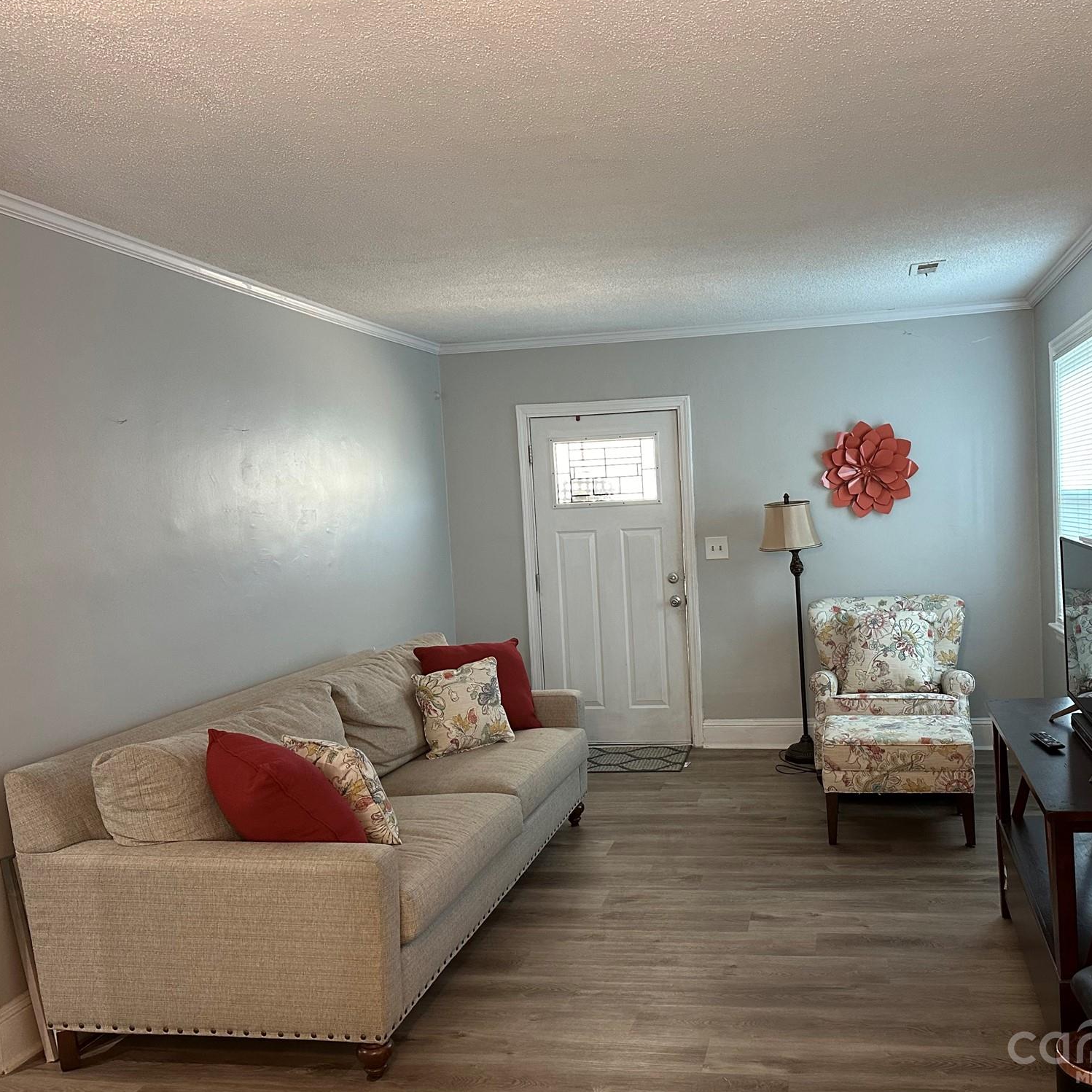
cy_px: 552
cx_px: 674
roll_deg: +2.7
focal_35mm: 29
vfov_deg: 55.6
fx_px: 1035
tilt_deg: -4.3
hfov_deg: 55.1
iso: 400
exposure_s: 1/60
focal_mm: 6.86
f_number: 1.78
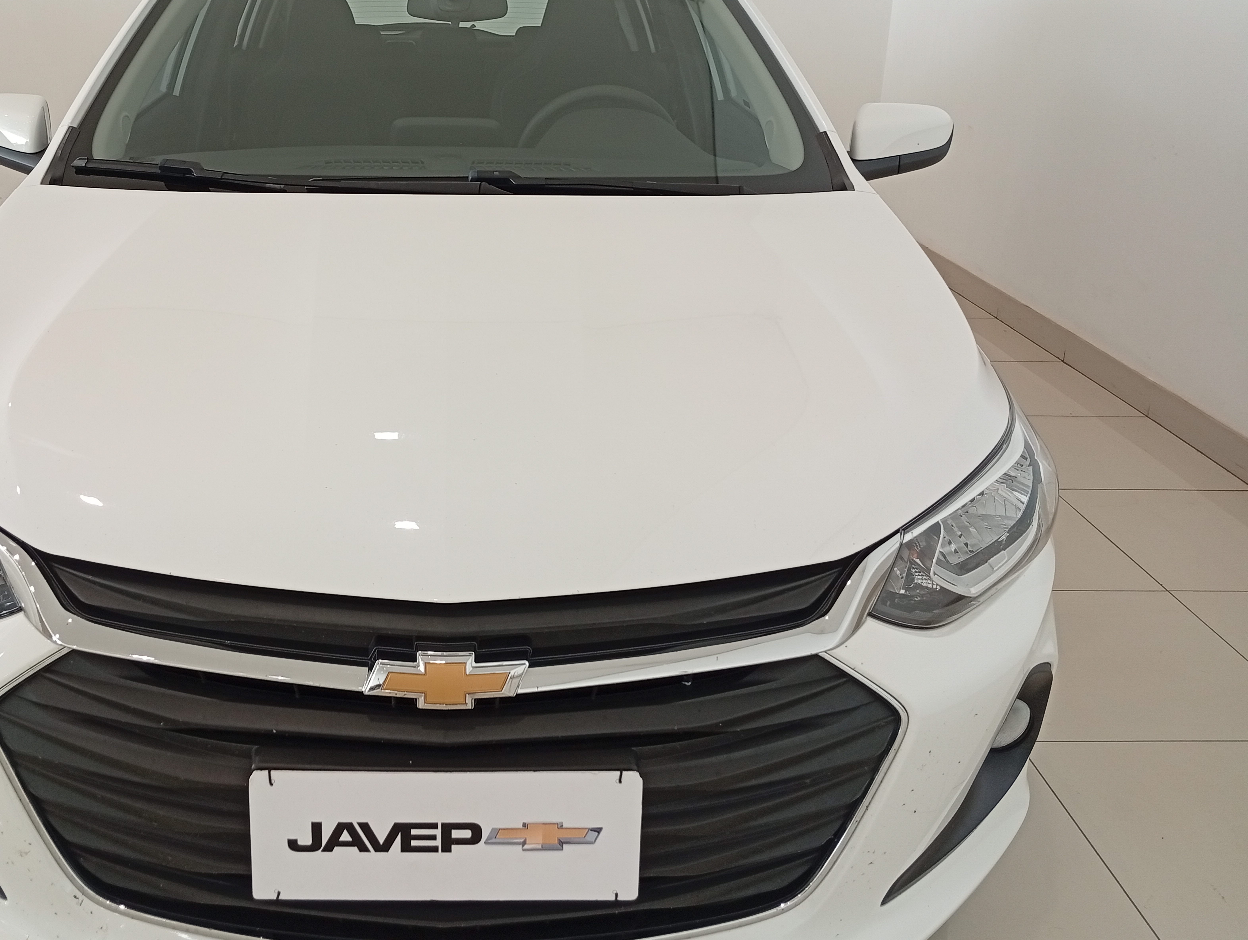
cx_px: 454
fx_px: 1264
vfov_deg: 40.8
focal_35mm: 35
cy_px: 426
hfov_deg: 51.9
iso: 160
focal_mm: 3.98
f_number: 1.8
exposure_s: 1/60
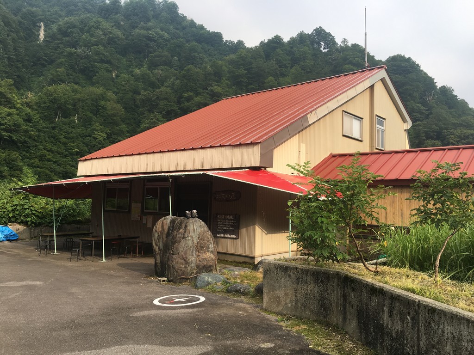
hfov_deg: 61.7
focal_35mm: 29
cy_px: 178
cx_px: 237
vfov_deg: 48.2
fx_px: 397
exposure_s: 1/475
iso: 25
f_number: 2.2
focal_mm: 4.15
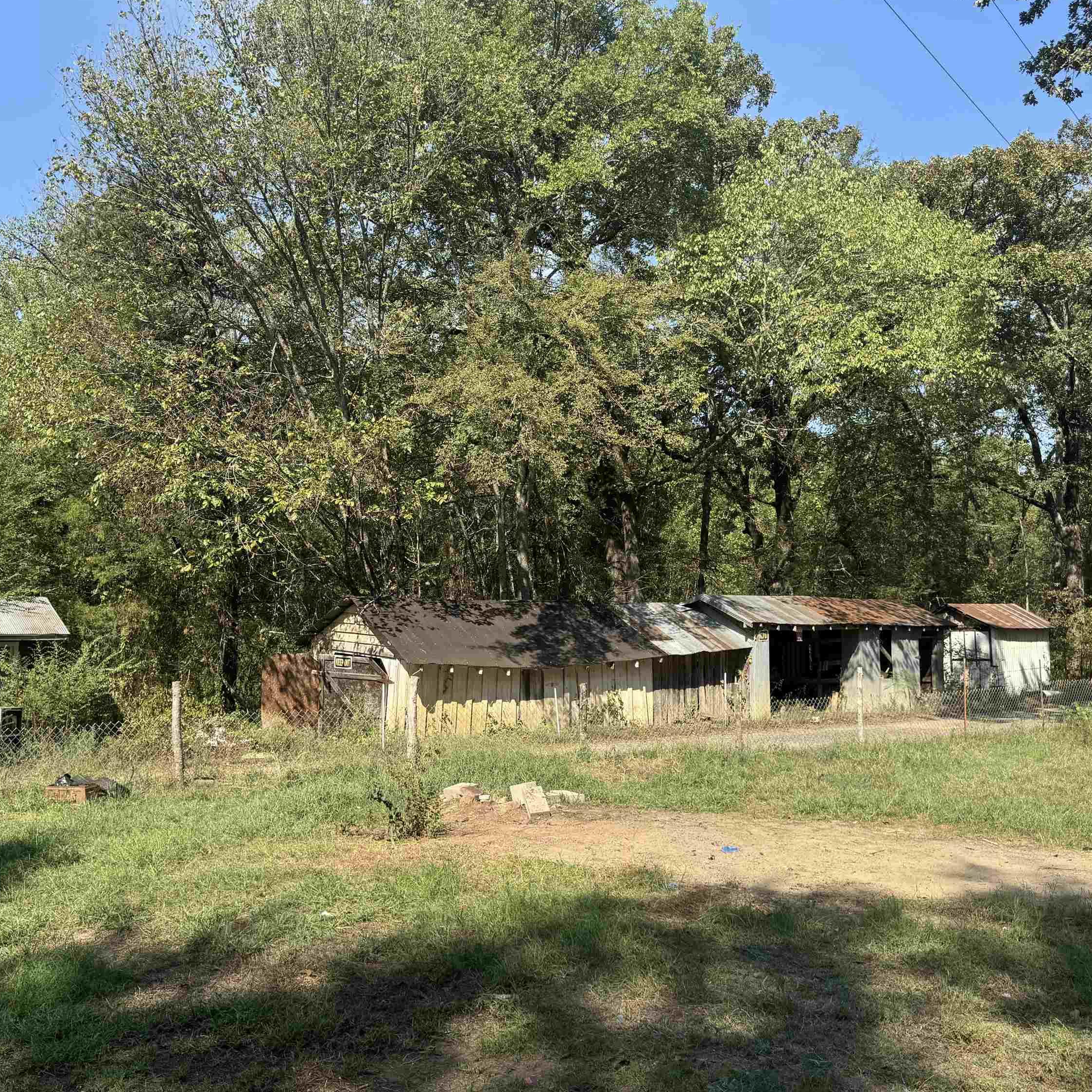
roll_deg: -1.2
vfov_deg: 55.6
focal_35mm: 29
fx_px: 1035
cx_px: 506
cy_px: 556
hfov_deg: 55.6
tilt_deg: +2.4
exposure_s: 1/2252
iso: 80
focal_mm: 6.76
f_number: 1.78
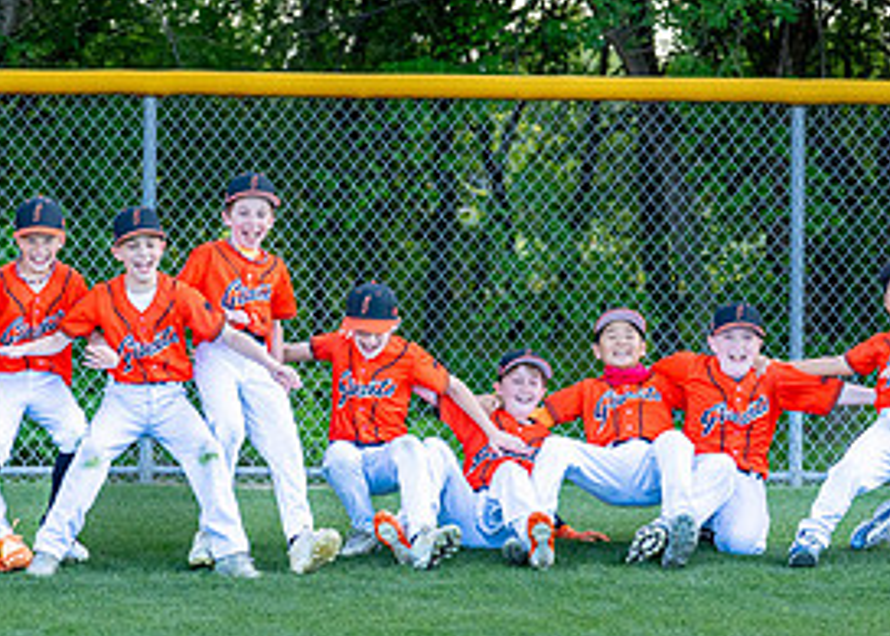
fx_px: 3008
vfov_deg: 12.1
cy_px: 395
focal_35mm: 119
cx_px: 222
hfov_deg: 16.7
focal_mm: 50
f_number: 2.8
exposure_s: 1/1000
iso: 400
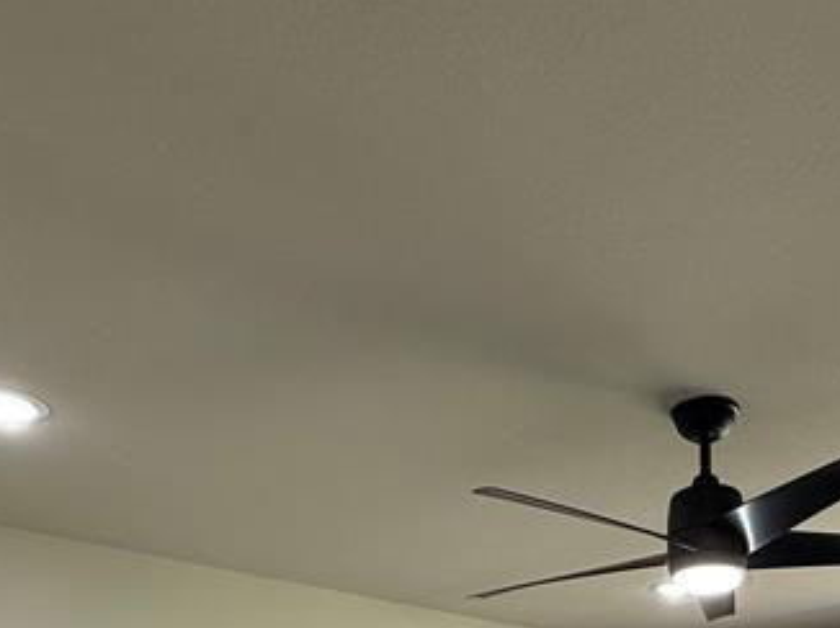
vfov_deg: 25.9
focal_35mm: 44
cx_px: 564
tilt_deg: -0.8
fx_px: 1067
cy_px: 898
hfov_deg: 42.4
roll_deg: +1.7
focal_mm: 2.22
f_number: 2.2
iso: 100
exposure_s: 1/120
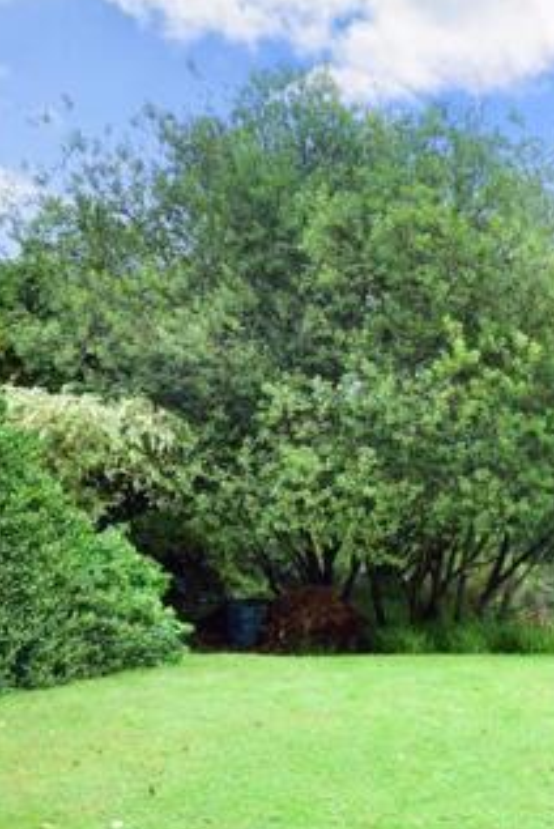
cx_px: 520
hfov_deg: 38.8
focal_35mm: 31
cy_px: 548
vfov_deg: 59.0
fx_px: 714
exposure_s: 1/125
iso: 400
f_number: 5.6
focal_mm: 10
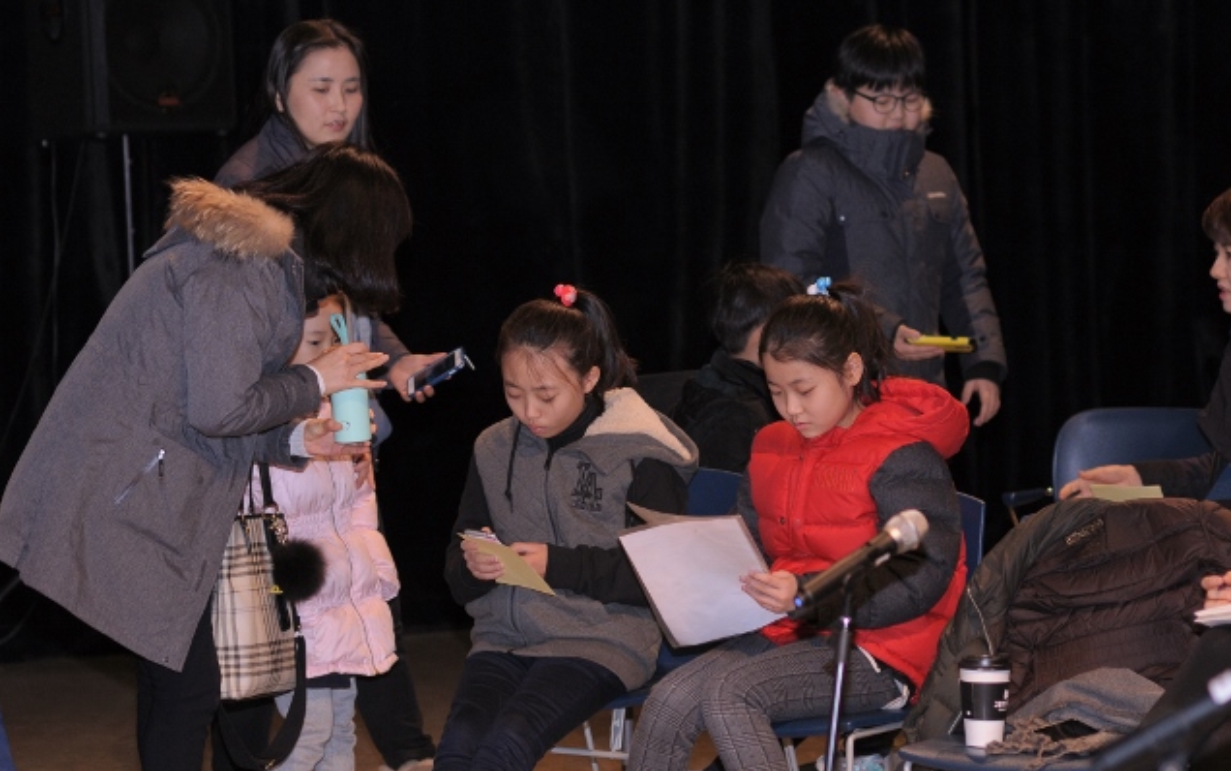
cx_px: 617
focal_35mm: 131
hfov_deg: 16.0
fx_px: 4380
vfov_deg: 10.1
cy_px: 361
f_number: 3.2
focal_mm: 85
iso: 500
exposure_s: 1/160
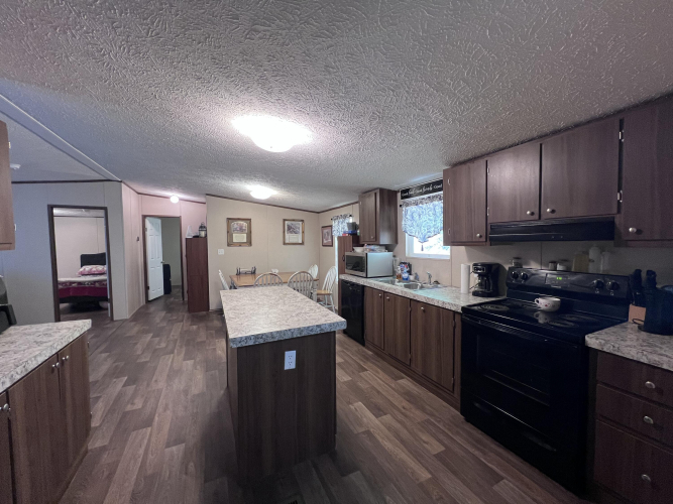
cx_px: 336
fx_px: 253
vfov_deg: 89.9
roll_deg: +0.4
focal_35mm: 13
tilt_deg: -2.4
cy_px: 252
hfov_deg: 106.2
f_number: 1.8
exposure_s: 1/60
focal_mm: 1.57
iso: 200
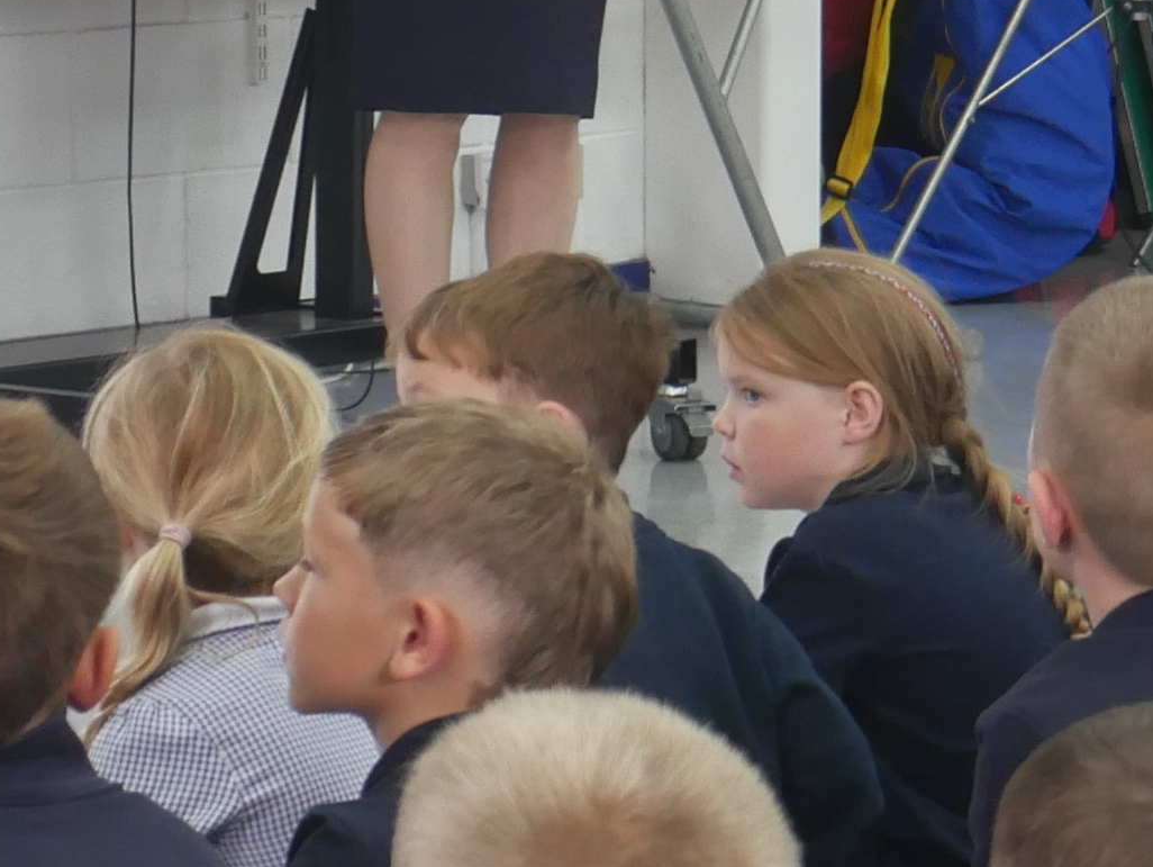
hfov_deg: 11.6
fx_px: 5666
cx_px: 539
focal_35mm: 170
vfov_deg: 8.7
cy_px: 145
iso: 640
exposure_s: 1/60
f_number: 4.1
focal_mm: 19
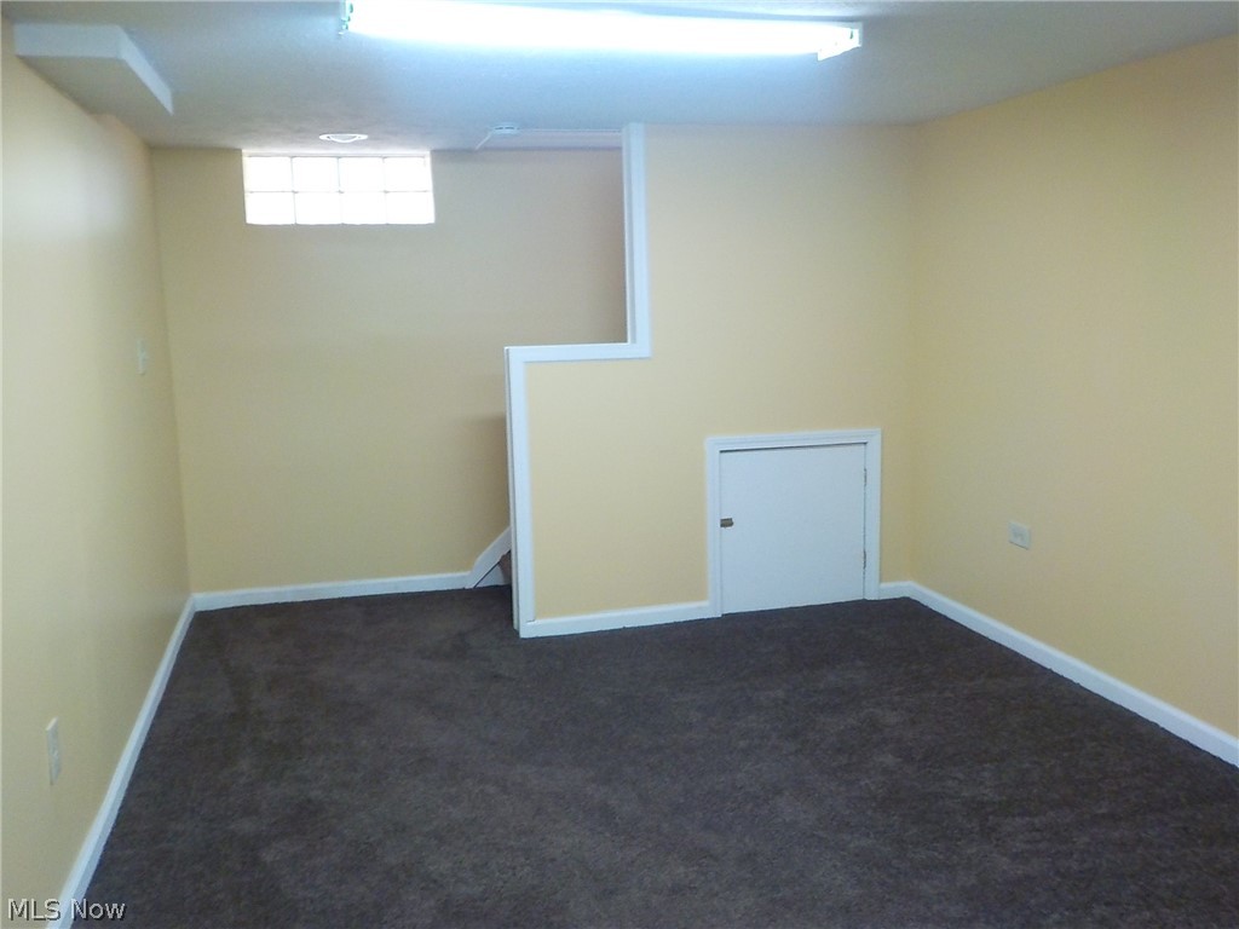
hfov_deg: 60.0
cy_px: 464
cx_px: 620
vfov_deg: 46.8
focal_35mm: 30
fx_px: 1074
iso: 250
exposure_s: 1/30
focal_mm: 4.1
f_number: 3.3
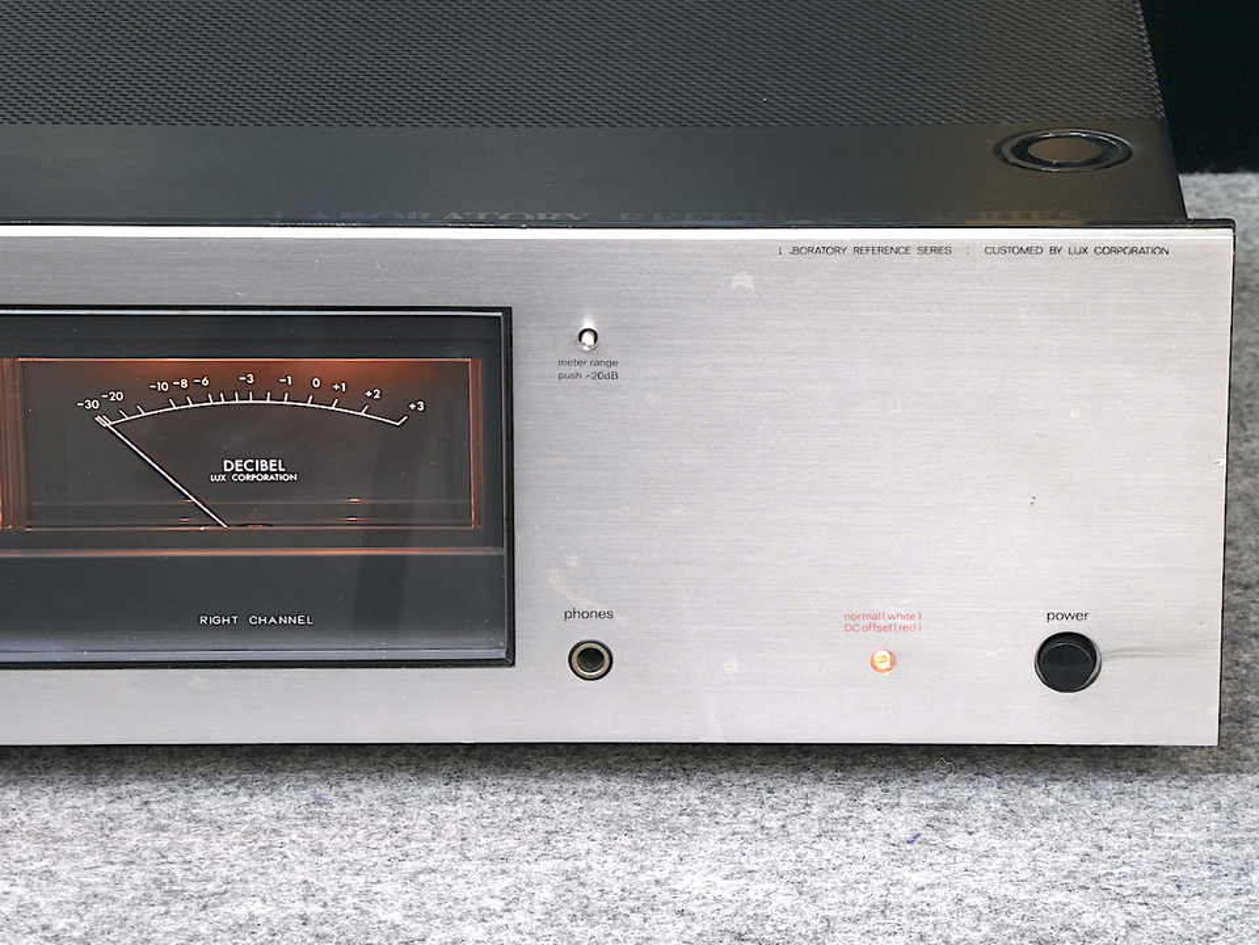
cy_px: 472
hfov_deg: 12.3
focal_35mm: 160
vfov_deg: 9.3
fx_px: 5819
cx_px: 630
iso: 100
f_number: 5.5
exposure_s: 1/5
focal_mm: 28.7
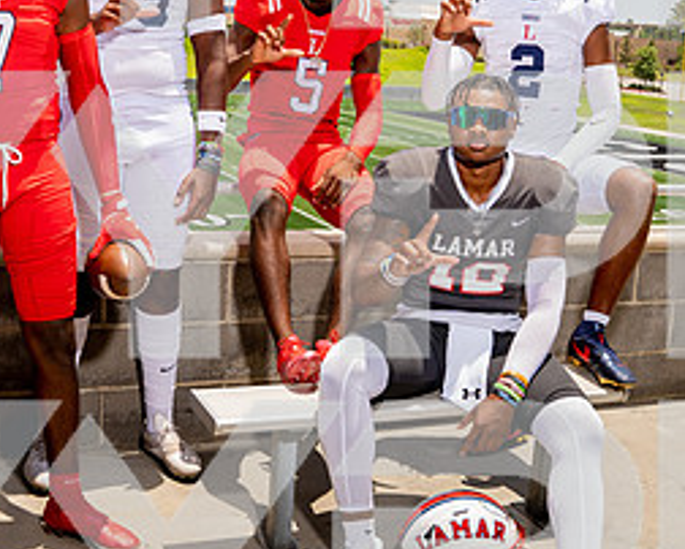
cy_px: 216
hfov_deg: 34.6
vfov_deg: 28.1
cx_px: 288
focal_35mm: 54
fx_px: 1096
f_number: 7.1
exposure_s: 1/250
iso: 100
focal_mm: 25
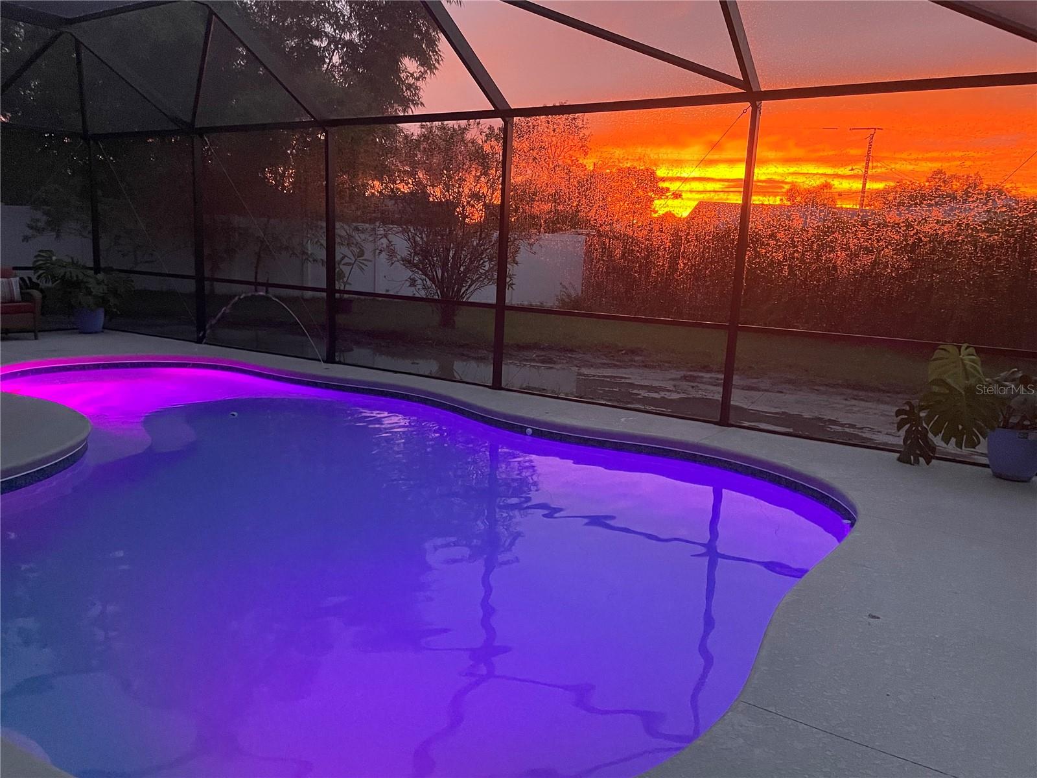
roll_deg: -1.6
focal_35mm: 26
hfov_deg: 67.3
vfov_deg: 53.1
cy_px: 389
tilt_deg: -10.1
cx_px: 518
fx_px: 779
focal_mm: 4.2
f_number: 1.6
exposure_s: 1/49
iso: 500
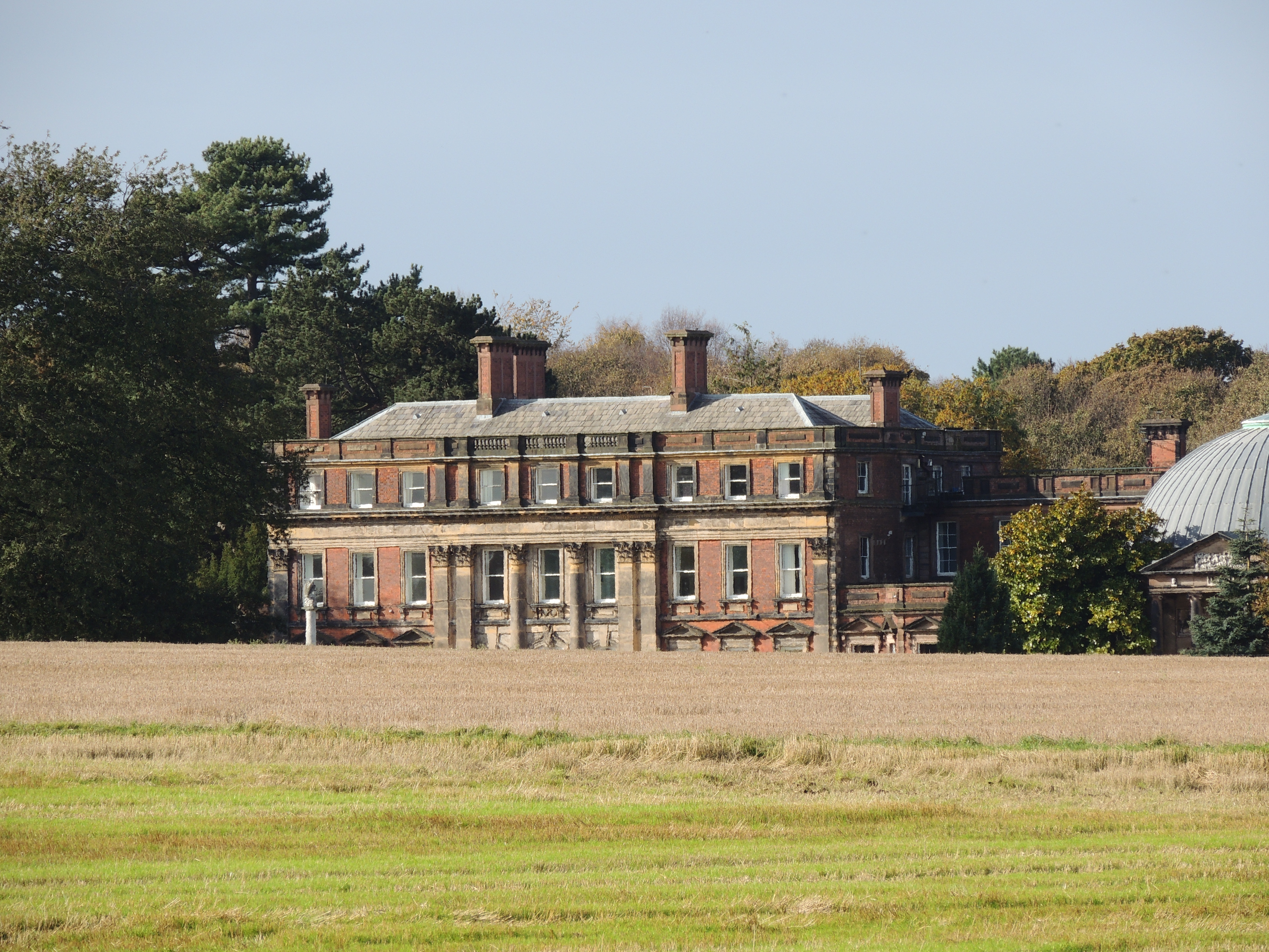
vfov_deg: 3.7
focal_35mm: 400
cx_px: 634
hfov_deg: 5.0
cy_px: 476
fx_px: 14664
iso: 100
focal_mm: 71.3
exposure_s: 1/320
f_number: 4.8
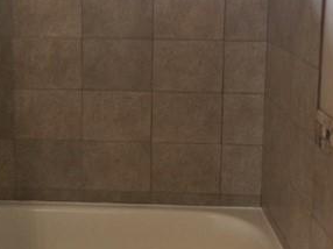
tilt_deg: -10.0
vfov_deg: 22.4
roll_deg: -1.0
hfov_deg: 29.4
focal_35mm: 65
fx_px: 625
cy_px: 70
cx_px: 85
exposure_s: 1/15
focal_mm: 4.15
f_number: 2.2
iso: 50
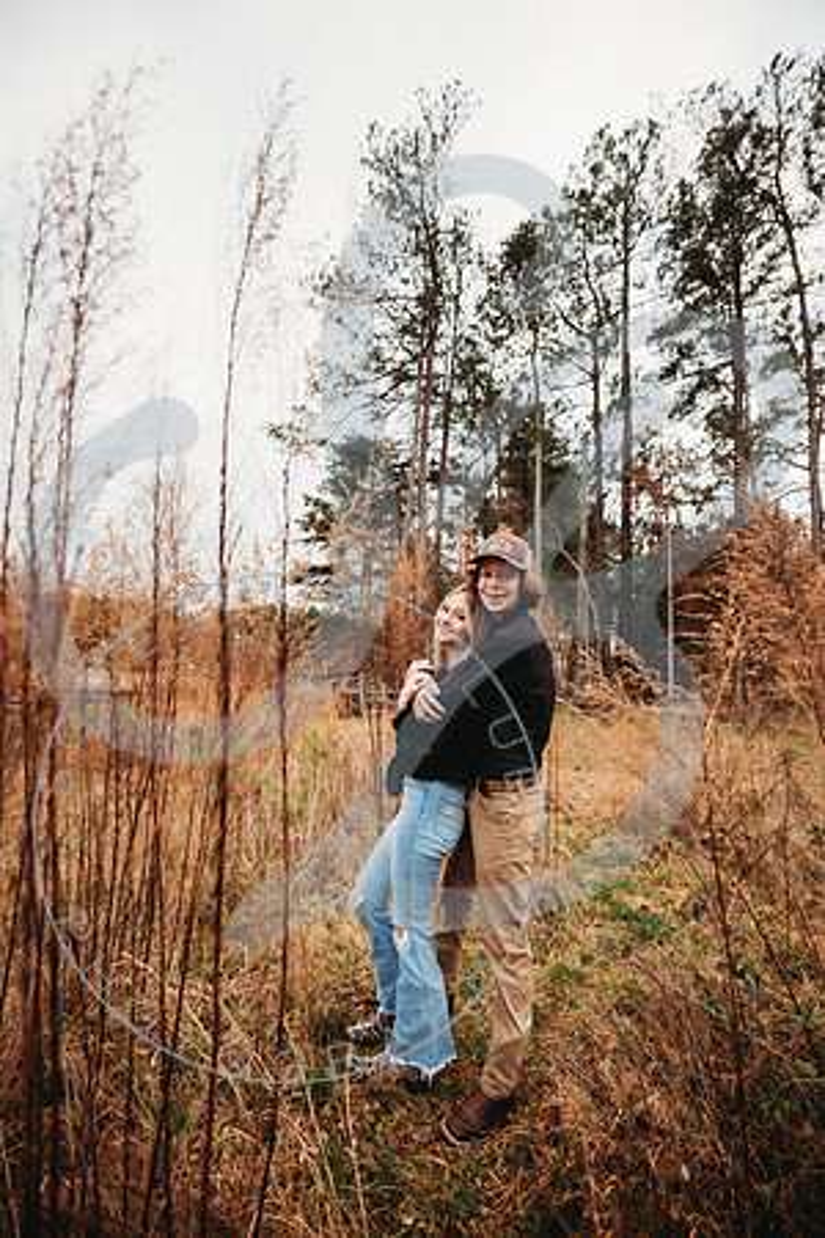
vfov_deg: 104.3
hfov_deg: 81.2
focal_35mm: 14
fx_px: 481
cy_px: 619
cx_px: 412
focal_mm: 14
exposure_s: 1/250
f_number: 2.8
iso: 250
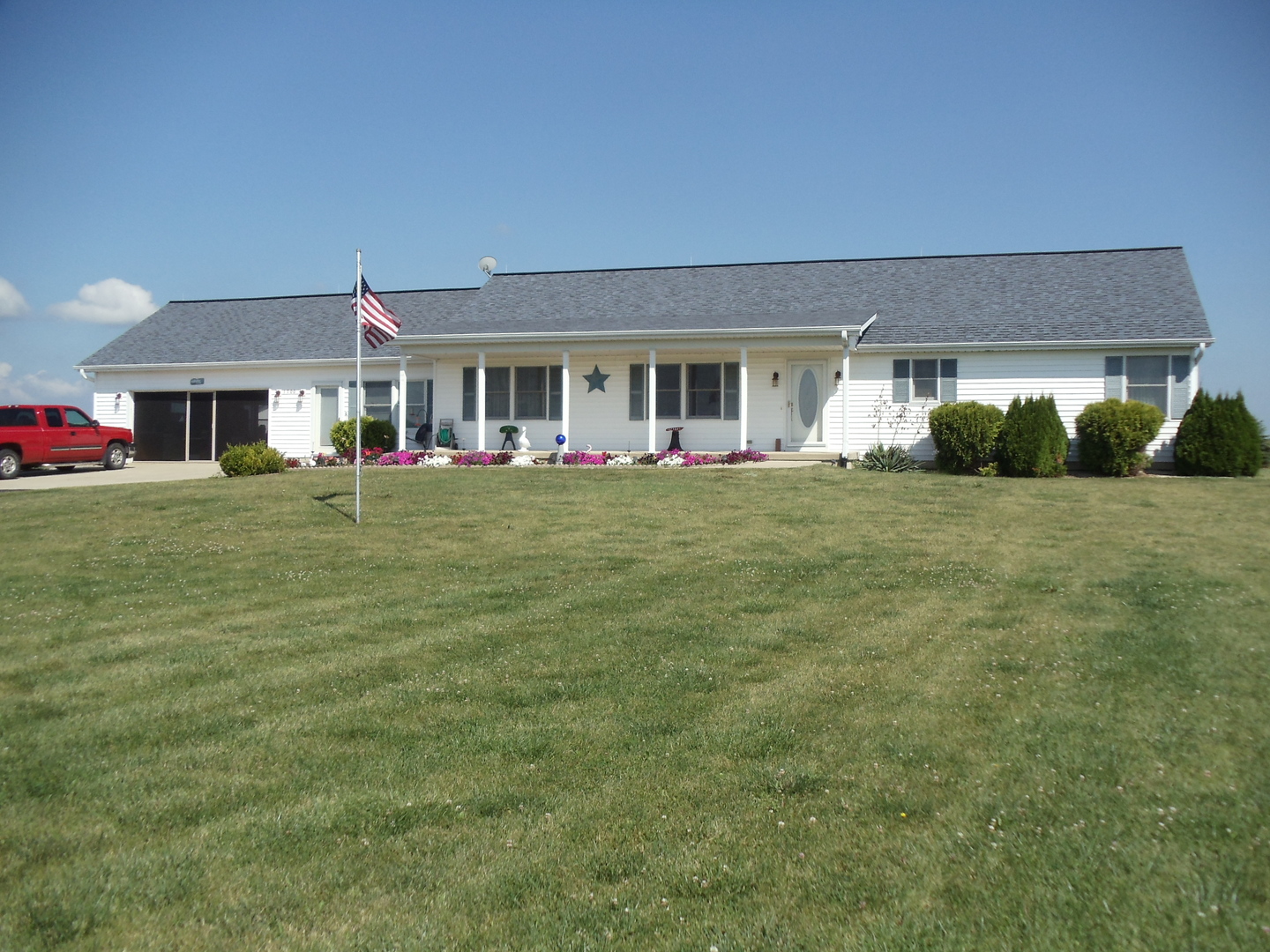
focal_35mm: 44
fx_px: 1614
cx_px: 635
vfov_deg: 32.9
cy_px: 476
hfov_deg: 42.9
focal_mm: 6
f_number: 7.1
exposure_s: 1/400
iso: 100
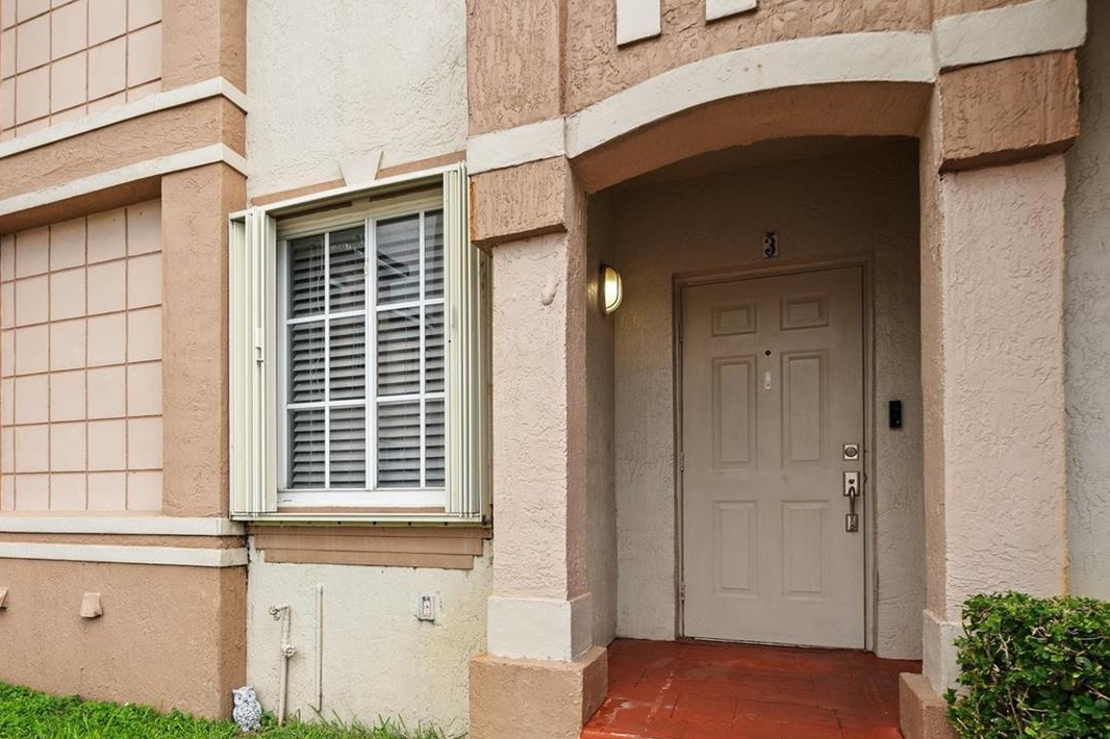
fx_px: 740
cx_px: 430
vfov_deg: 51.6
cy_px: 521
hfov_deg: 72.8
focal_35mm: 24
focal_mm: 16
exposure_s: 1/100
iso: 200
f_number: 8
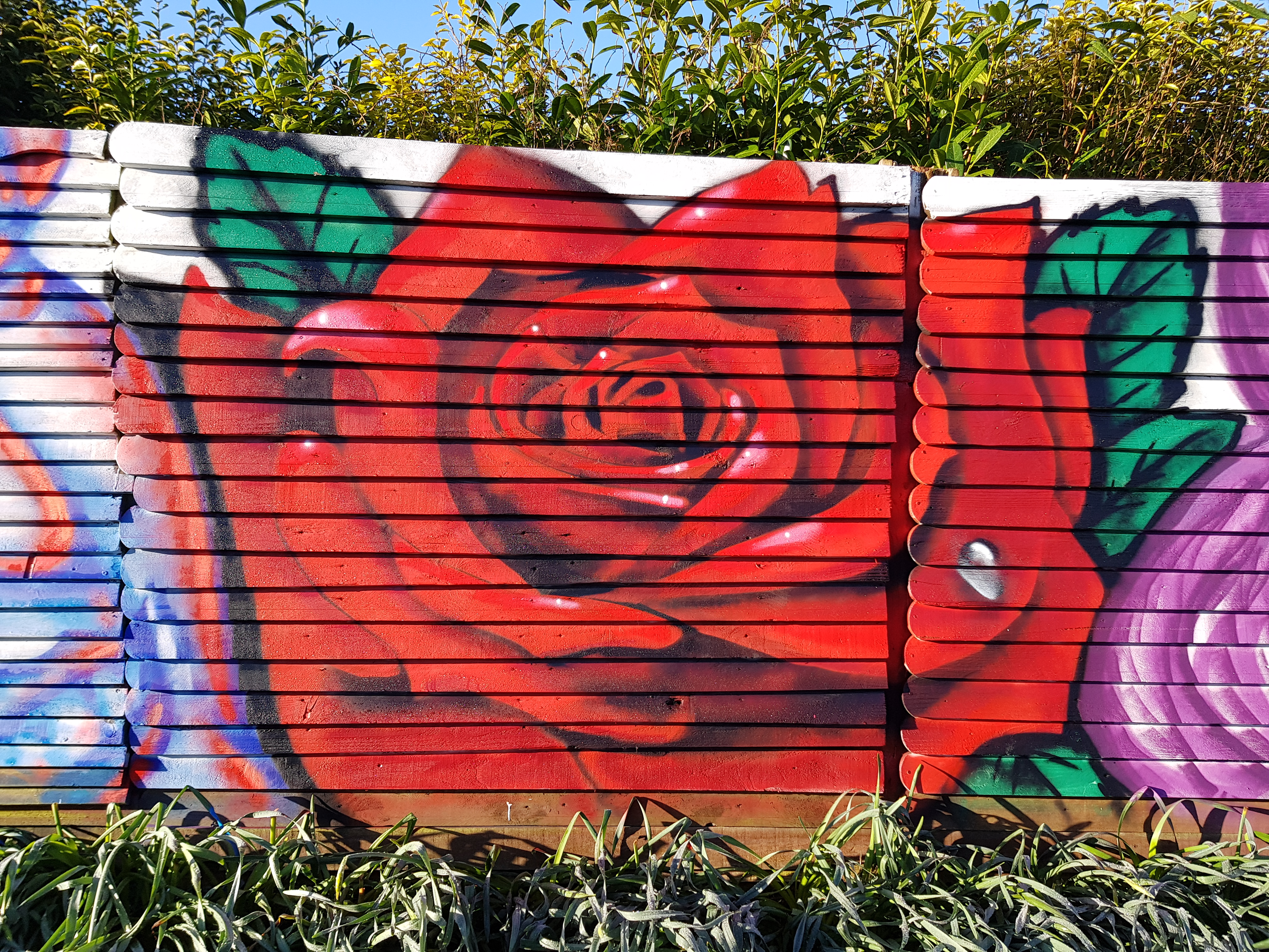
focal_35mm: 26
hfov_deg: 67.3
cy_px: 476
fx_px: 953
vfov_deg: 53.1
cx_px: 634
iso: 40
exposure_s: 1/554
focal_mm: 4.3
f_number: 1.7
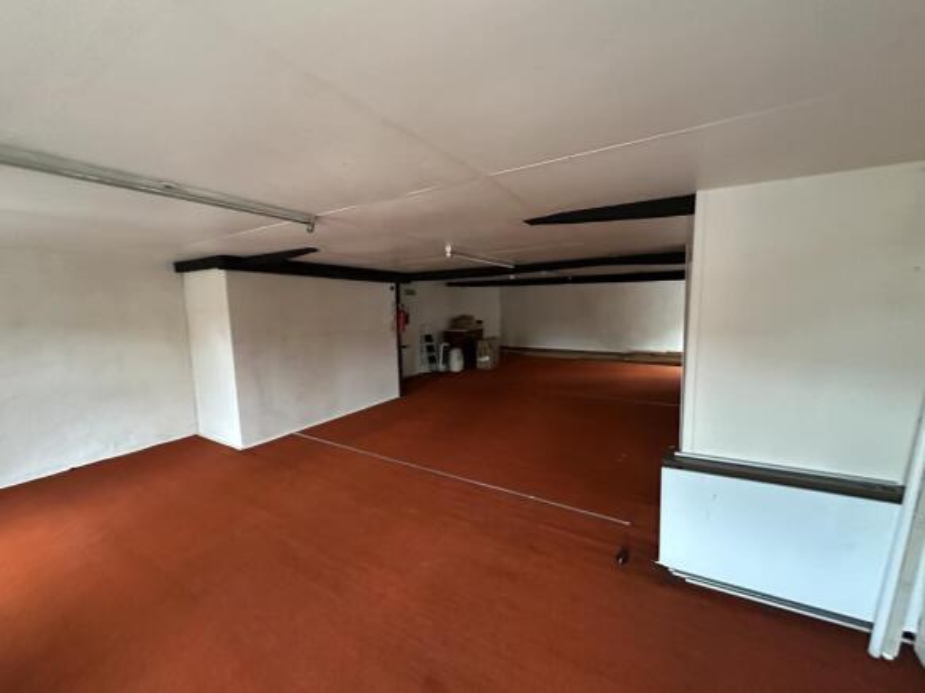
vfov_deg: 85.7
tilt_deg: -4.7
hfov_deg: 102.1
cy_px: 346
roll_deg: +1.2
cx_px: 462
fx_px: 374
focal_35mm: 14
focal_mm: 2.22
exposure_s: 1/53
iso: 1250
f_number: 2.2
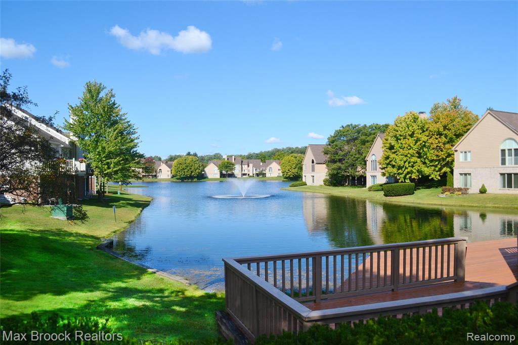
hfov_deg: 67.4
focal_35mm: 27
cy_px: 172
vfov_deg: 47.9
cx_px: 259
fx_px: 388
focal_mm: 18
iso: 400
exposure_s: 1/400
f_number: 11
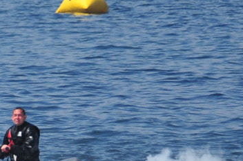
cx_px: -288
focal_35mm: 2619
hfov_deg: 0.8
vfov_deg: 0.5
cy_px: -188
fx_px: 17661
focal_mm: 300
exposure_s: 1/1500
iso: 200
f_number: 5.6
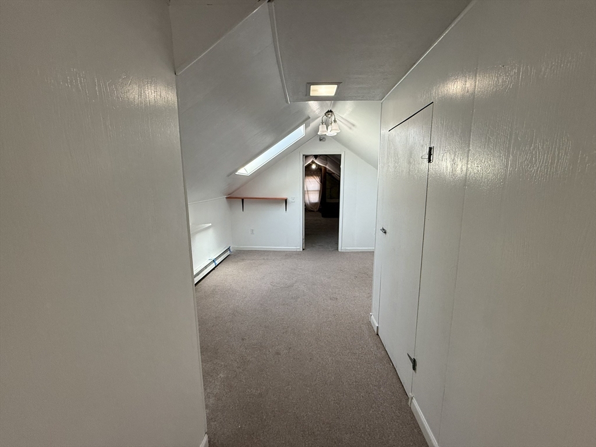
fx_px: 241
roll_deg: -2.5
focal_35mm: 14
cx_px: 298
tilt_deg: -9.6
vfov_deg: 85.7
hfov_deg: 102.1
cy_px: 224
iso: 250
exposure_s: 1/120
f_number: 2.2
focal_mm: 2.22
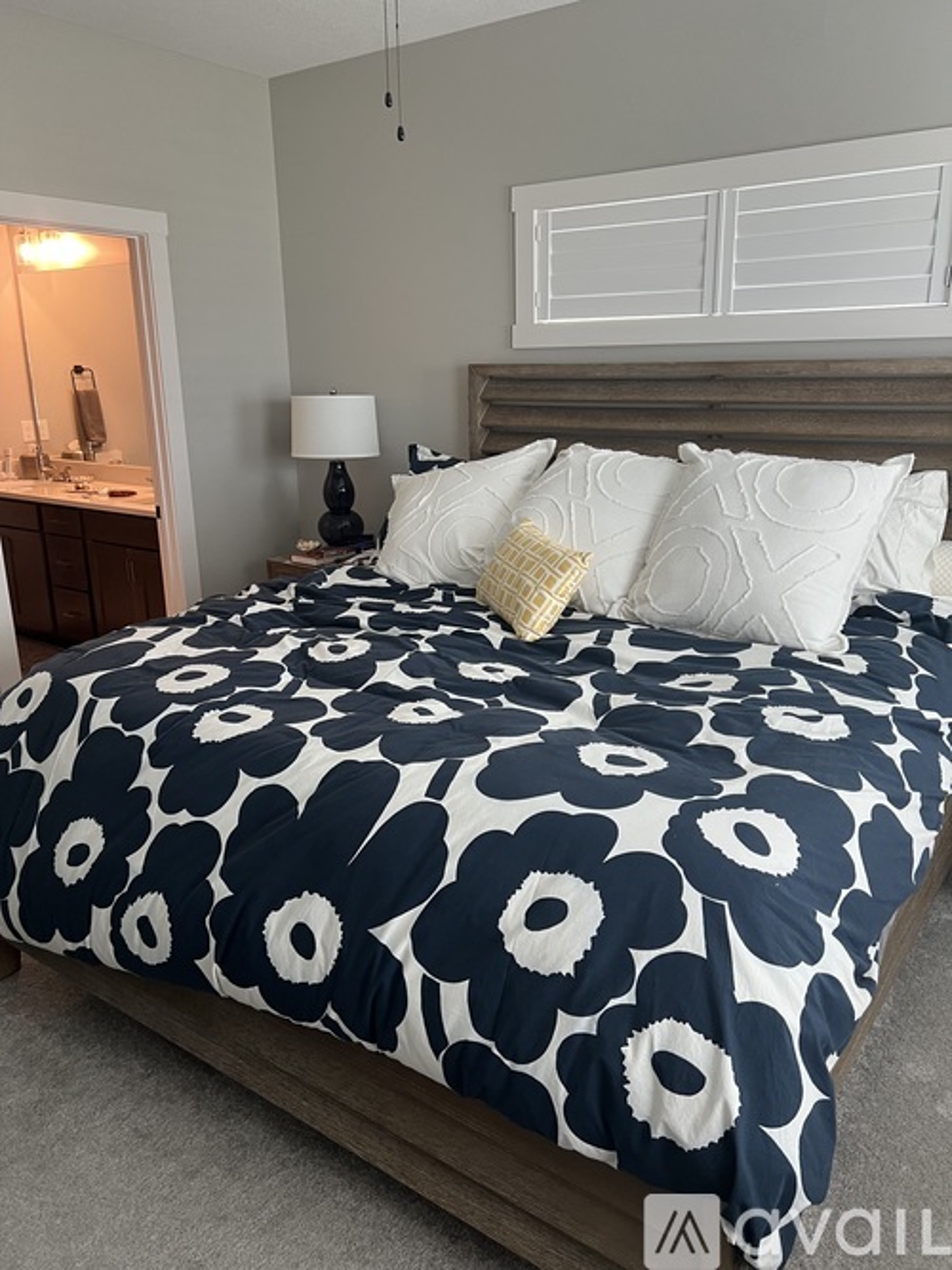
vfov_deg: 67.3
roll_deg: +0.4
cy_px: 635
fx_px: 954
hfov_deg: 53.0
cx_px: 476
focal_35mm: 26
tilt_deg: -14.9
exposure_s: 1/60
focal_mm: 5.7
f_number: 1.5
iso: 100
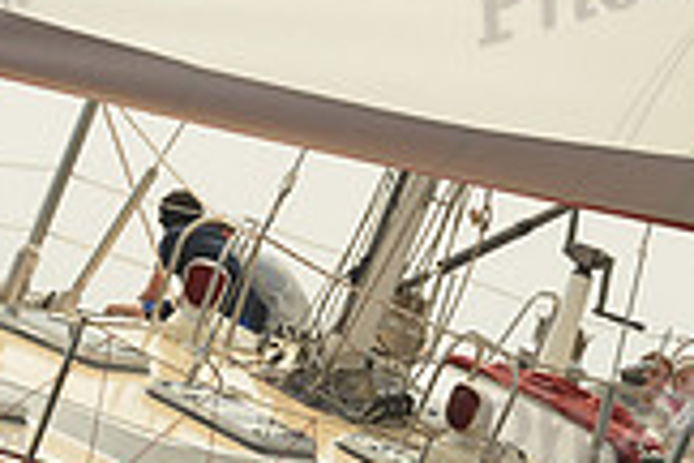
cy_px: 216
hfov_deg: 5.9
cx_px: 253
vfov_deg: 3.9
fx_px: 6766
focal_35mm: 351
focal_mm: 98
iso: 320
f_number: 9
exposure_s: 1/1250
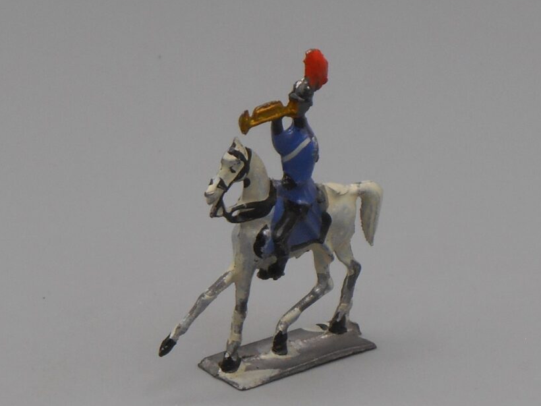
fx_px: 2048
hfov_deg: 15.0
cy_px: 233
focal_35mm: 131
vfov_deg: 11.3
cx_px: 301
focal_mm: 18.8
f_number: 5.1
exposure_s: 1/80
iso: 80
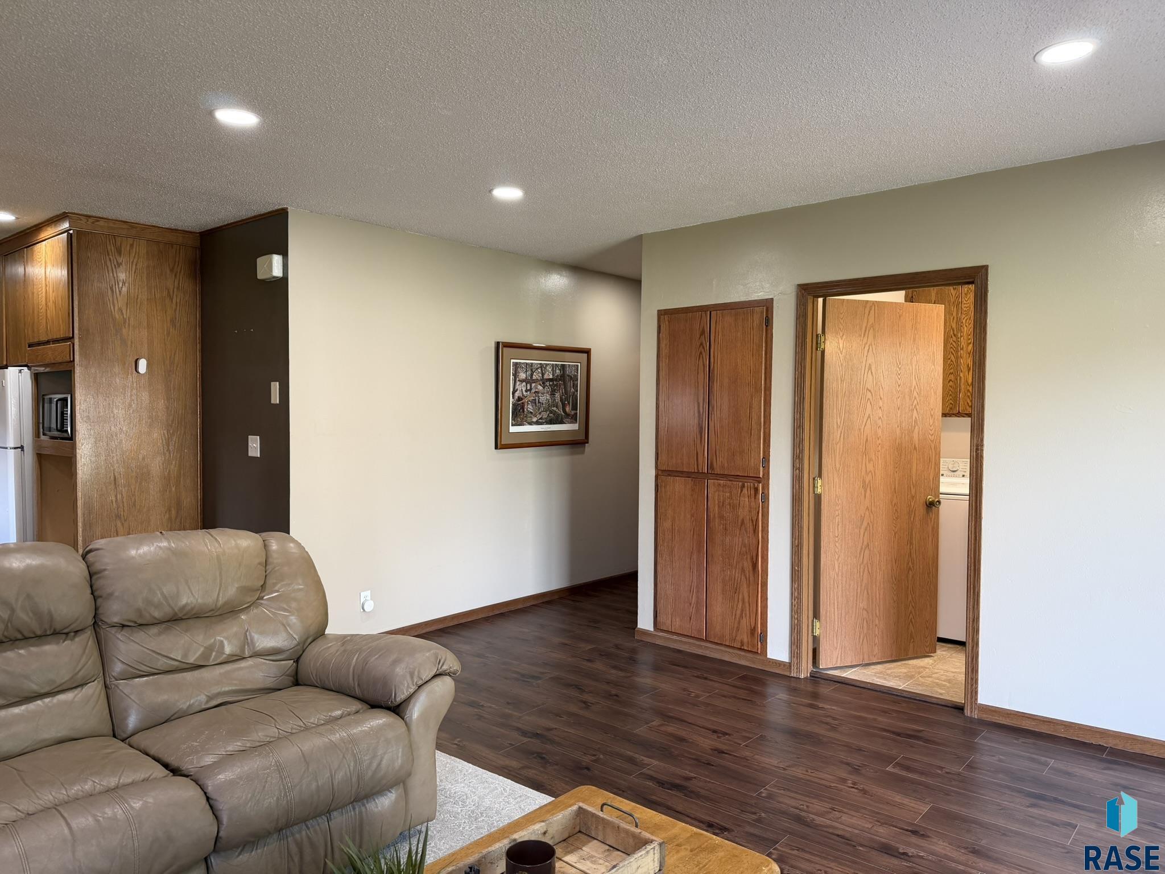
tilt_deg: -2.4
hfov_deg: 71.6
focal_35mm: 24
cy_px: 437
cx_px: 582
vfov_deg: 56.8
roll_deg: -0.1
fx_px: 808
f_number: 1.78
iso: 200
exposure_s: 1/120
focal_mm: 6.76
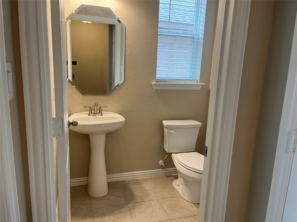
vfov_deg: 53.1
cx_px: 148
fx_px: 223
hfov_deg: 67.3
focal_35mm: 26
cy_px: 111
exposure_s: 1/60
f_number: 1.6
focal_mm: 5.1
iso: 80
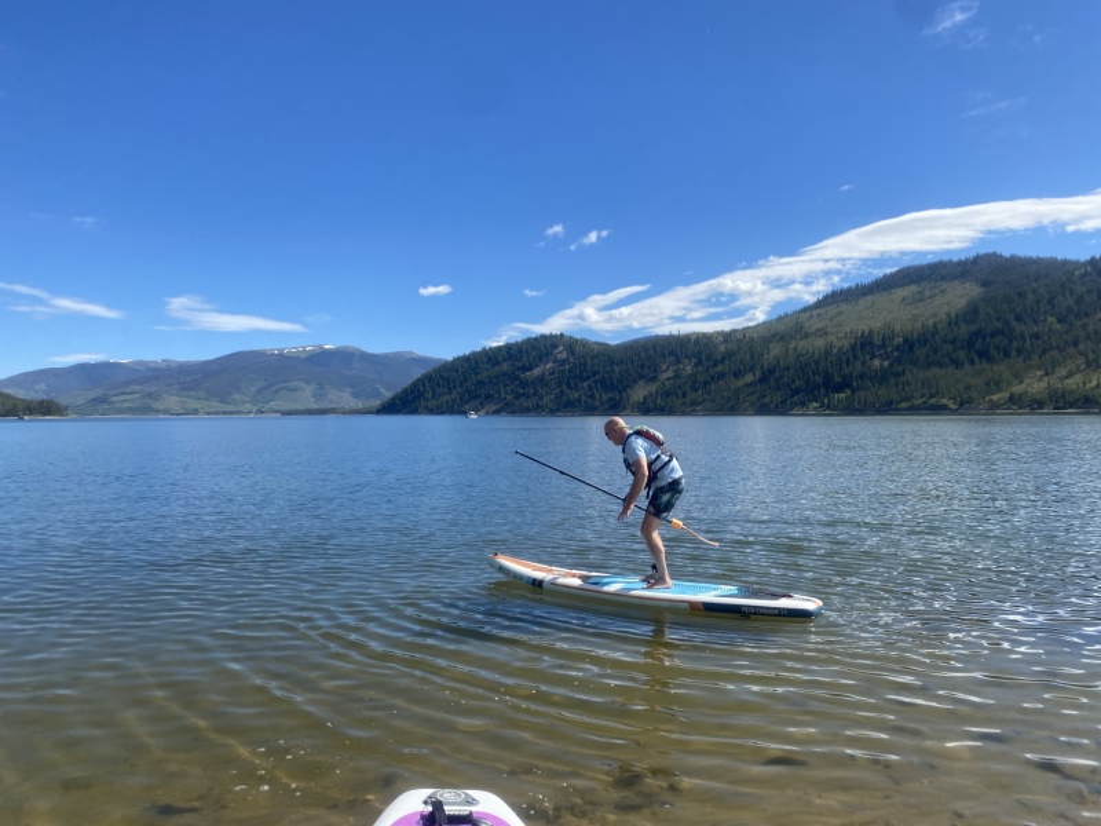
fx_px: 827
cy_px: 413
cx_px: 550
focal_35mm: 26
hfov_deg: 67.3
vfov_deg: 53.1
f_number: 1.8
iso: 32
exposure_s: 1/2222
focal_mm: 4.25
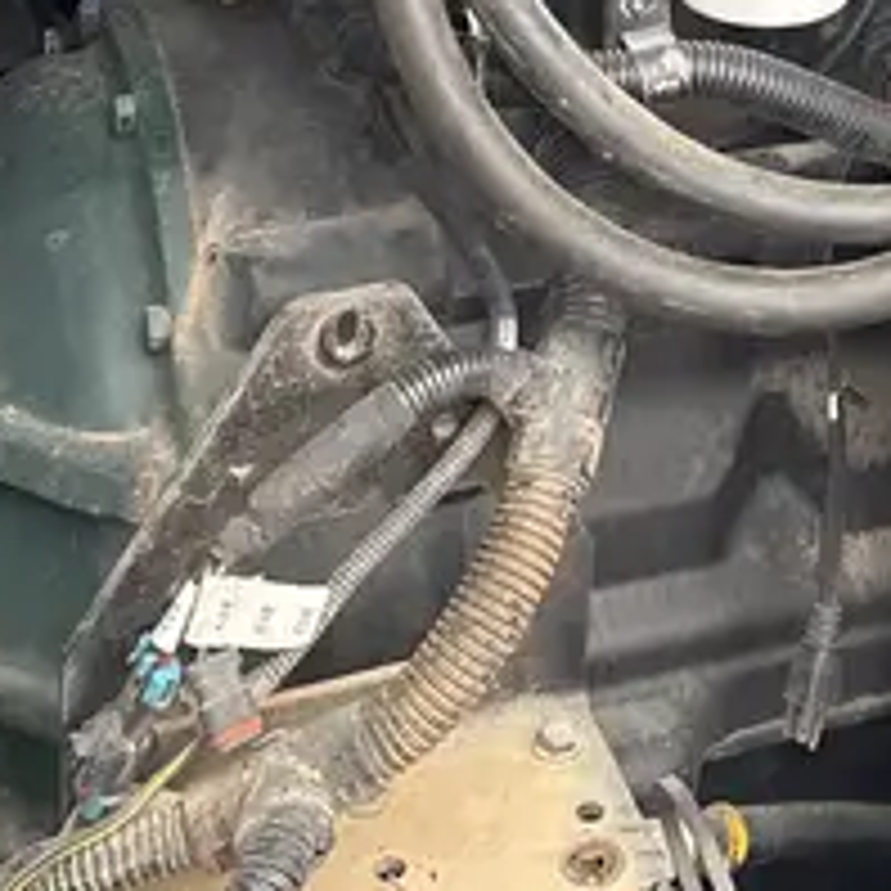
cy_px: -304
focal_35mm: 85
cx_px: 1030
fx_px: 2475
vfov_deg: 18.8
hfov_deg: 19.4
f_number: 1.6
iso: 320
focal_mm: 5.96
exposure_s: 1/60
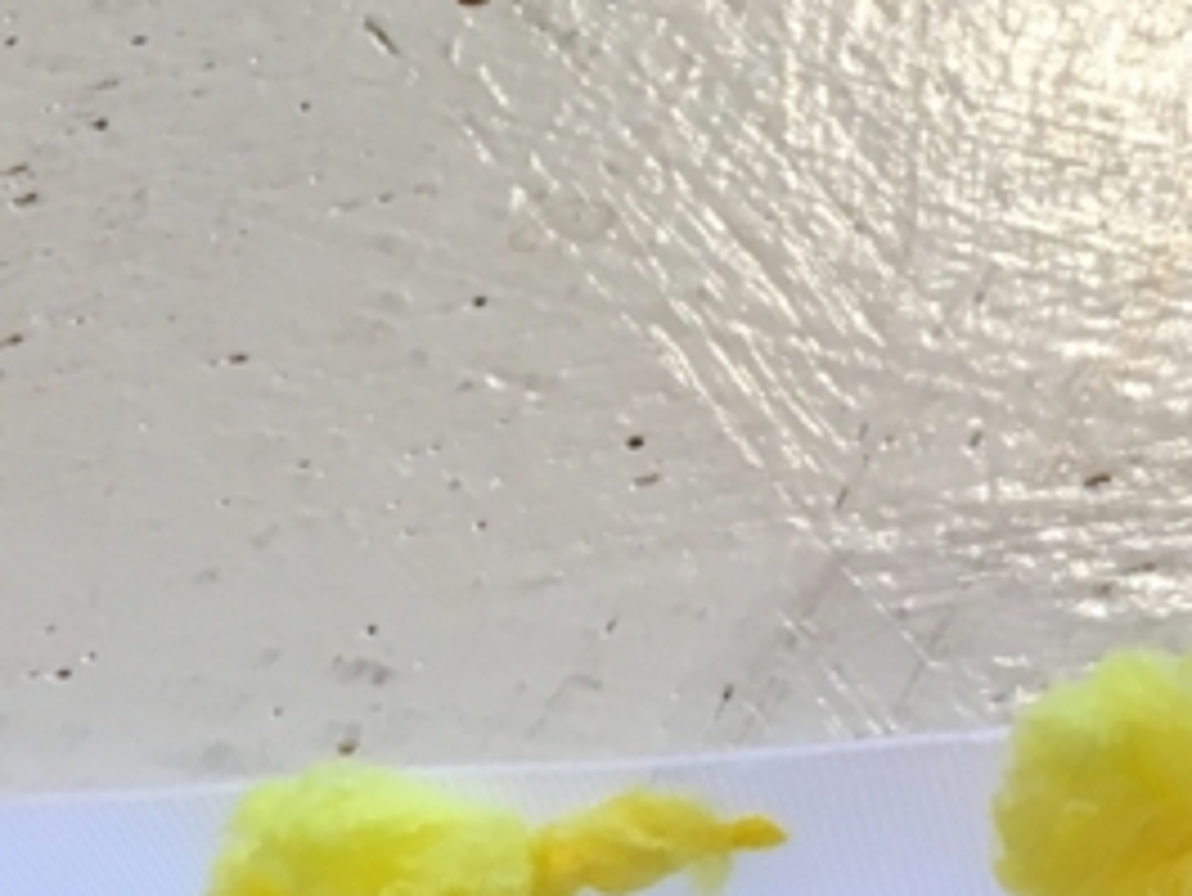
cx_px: 2290
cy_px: 833
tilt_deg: -74.2
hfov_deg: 14.8
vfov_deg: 13.1
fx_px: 3858
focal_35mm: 112
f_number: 2.2
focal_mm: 4.15
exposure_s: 1/33
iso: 64
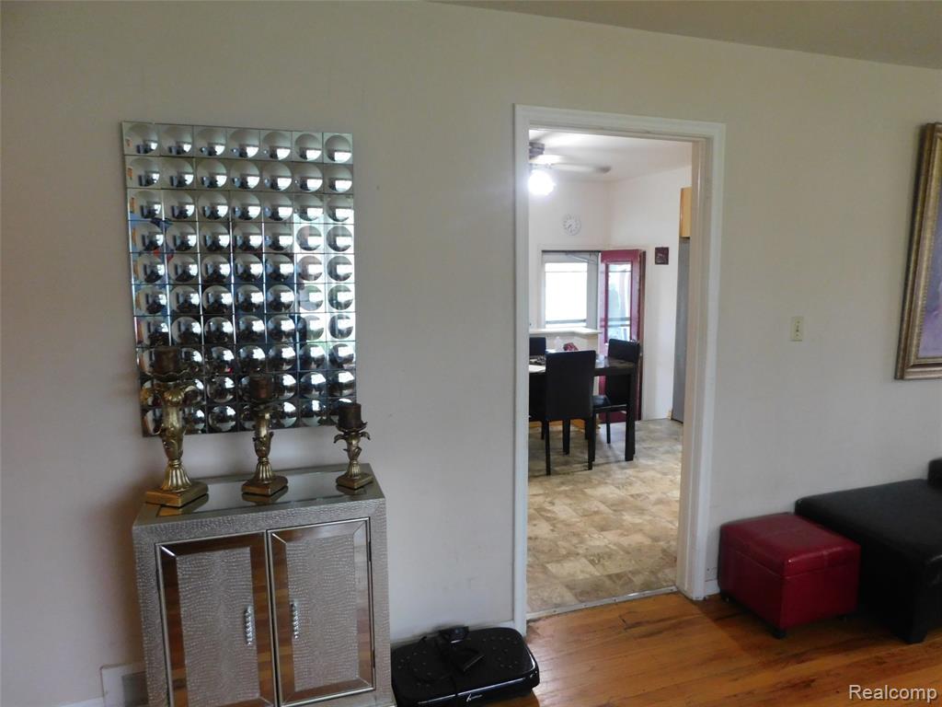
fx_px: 626
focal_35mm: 23
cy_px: 354
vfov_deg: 58.9
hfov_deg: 73.9
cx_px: 471
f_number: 3
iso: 400
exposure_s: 1/30
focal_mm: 4
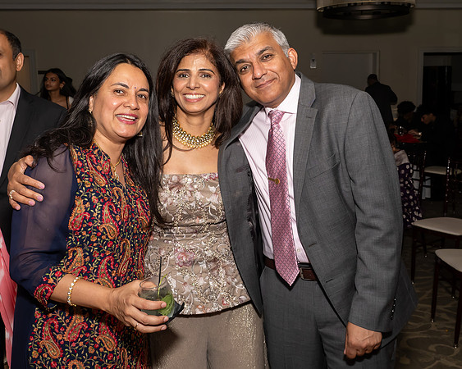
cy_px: 145
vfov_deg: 39.3
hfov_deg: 48.3
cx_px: 241
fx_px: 515
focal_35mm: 38
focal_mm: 17
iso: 640
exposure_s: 1/250
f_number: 7.1
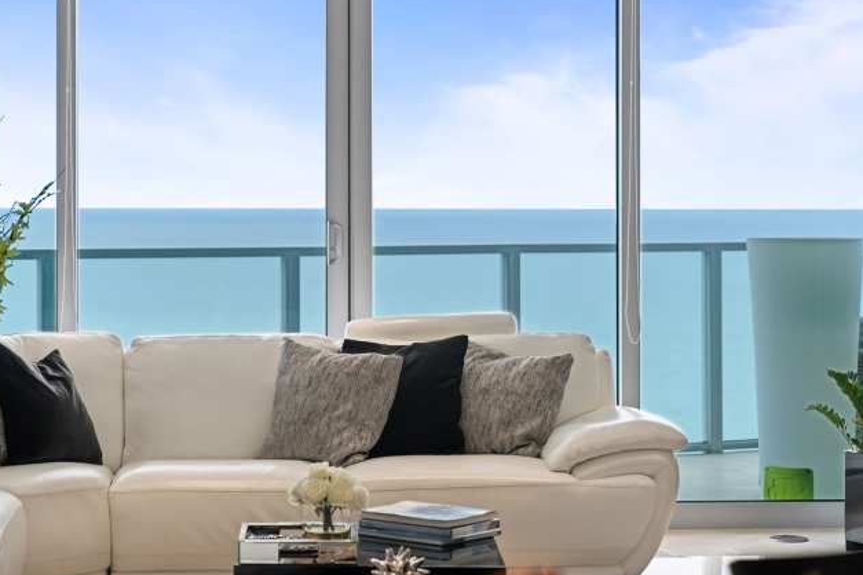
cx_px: 340
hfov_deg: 23.1
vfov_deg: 15.5
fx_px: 2109
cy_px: 228
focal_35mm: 88
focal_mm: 69
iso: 100
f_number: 2.8
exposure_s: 1/60
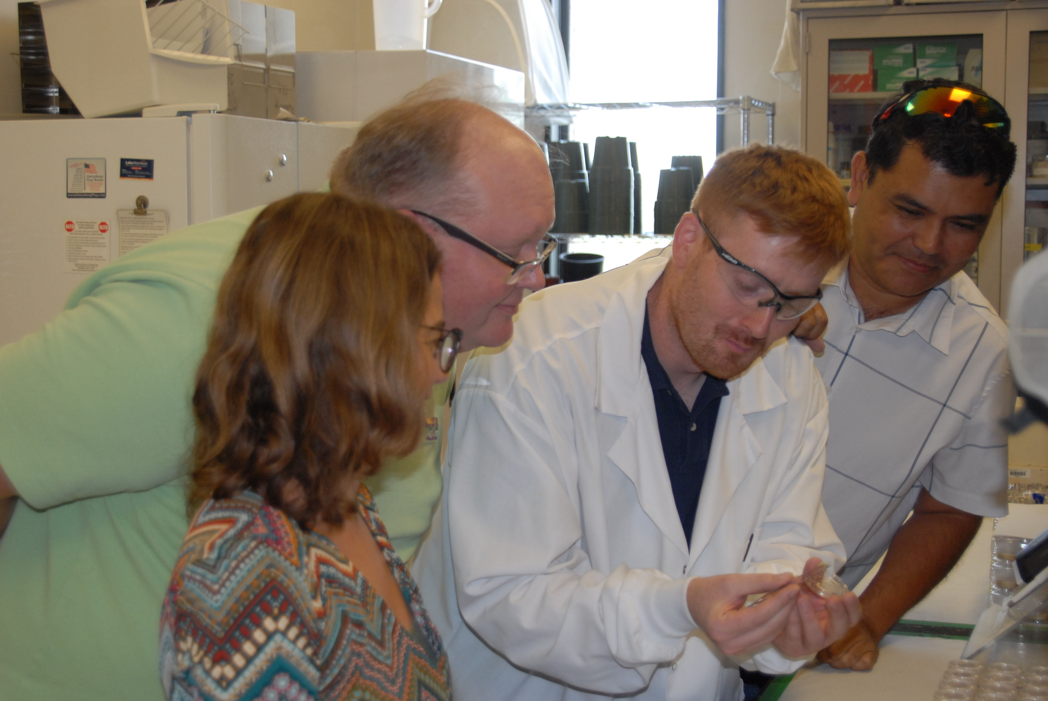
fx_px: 1661
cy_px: 350
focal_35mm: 57
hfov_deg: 35.0
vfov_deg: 23.8
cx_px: 524
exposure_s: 1/90
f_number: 4
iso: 400
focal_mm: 38
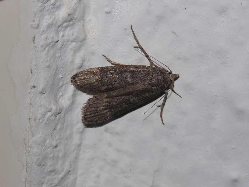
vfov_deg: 4.4
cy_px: 94
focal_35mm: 339
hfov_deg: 5.8
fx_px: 2439
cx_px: 124
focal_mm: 71.8
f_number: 11
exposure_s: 1/640
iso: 100
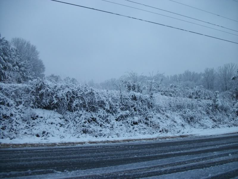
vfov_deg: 44.2
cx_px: 119
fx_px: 220
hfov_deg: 56.8
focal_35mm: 32
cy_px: 90
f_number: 2.9
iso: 149
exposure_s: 1/30
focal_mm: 5.7
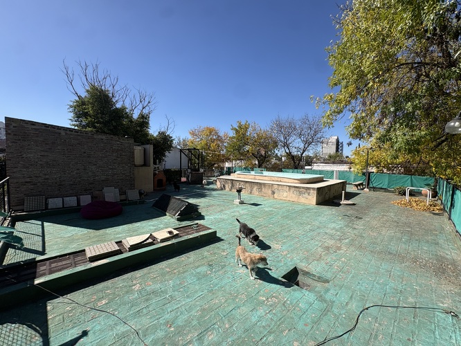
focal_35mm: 14
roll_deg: -0.3
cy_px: 173
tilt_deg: -3.0
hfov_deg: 102.0
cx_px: 230
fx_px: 187
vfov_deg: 85.7
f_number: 2.2
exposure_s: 1/1789
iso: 50
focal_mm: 2.22
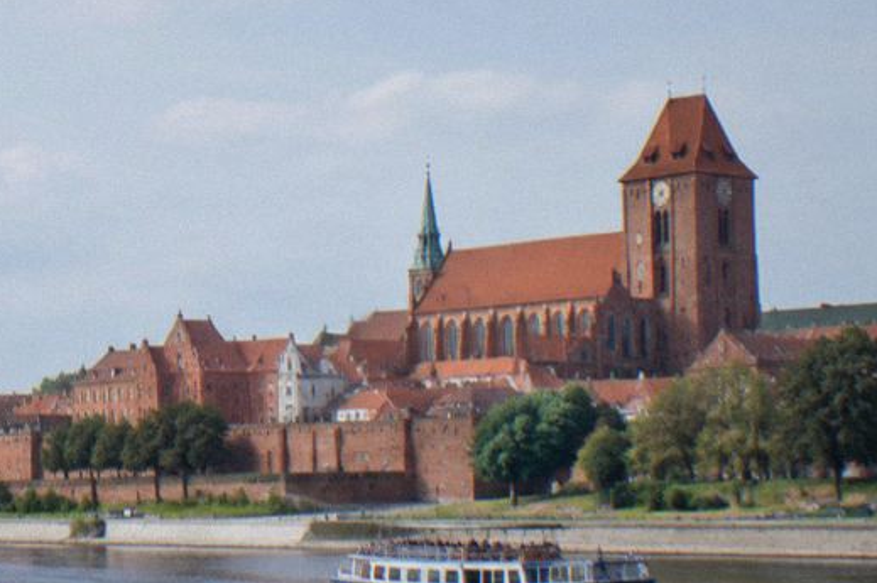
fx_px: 3286
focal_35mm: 135
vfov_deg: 10.1
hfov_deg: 15.1
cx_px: 157
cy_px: 444
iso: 160
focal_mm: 70
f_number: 5.6
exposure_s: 1/1000
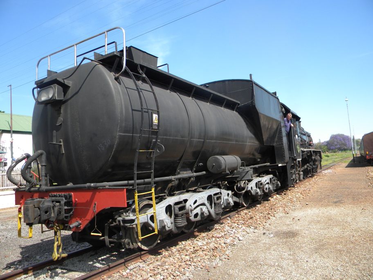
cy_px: 140
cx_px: 186
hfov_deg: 63.4
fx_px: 302
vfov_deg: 49.7
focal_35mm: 28
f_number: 3.5
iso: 93
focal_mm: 5
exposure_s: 1/520
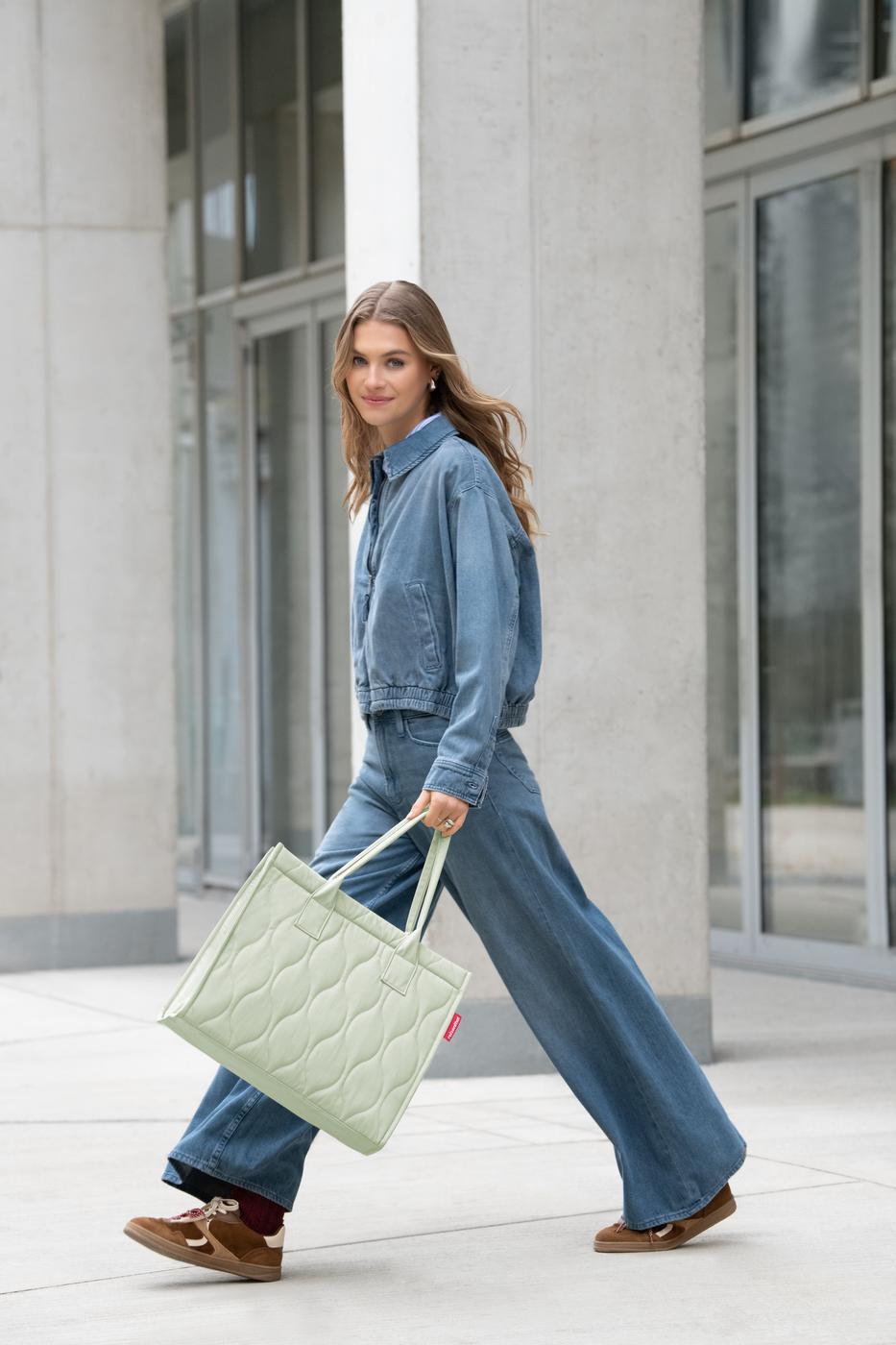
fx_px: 4331
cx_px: 448
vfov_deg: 17.6
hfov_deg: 11.8
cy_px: 672
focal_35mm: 116
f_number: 5
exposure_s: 1/500
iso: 1600
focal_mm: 116
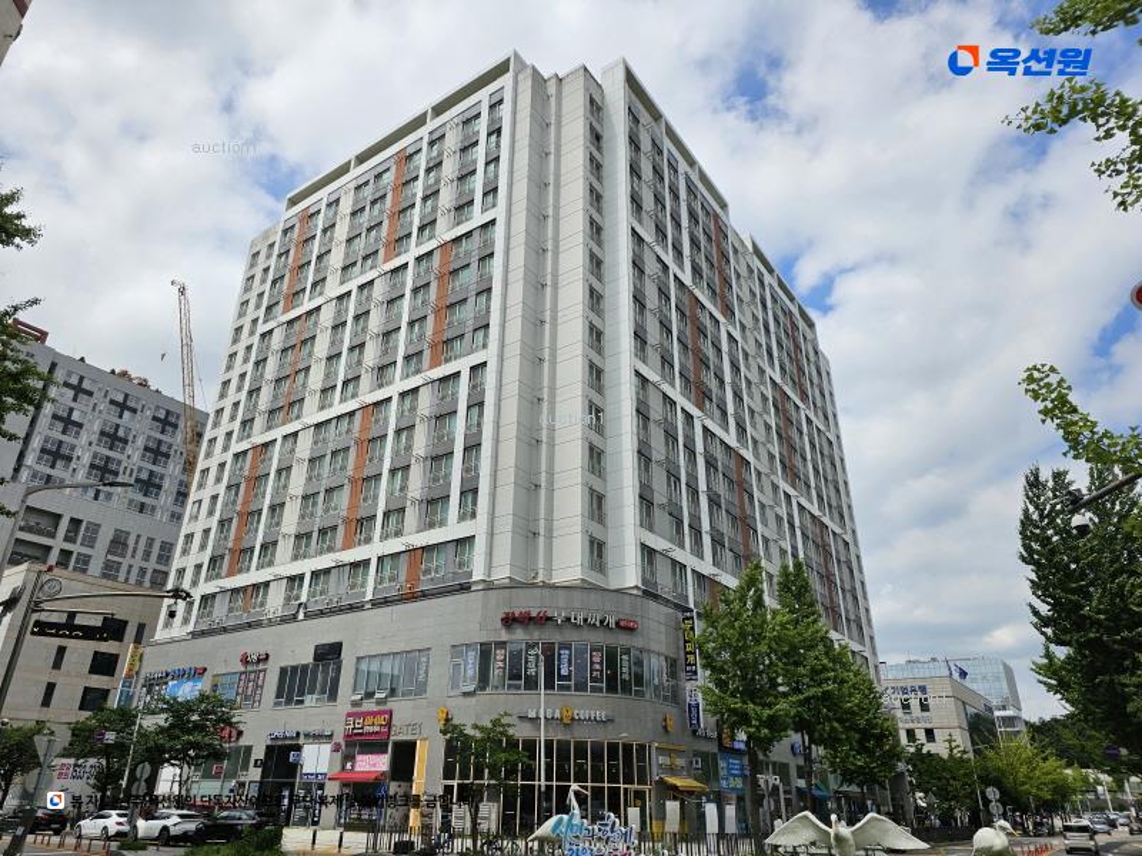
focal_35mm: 23
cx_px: 571
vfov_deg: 58.9
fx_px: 759
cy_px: 428
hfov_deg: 73.9
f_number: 1.7
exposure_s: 1/1606
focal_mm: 6.3
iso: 10
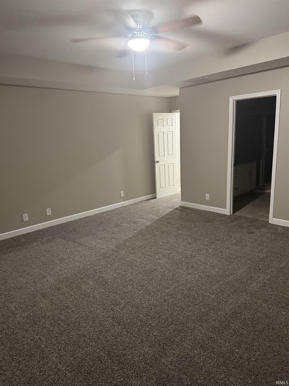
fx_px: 267
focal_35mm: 24
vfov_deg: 71.6
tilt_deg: -12.1
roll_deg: +3.2
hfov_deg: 56.8
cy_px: 193
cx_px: 144
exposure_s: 1/40
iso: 1000
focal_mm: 6.76
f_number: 1.78
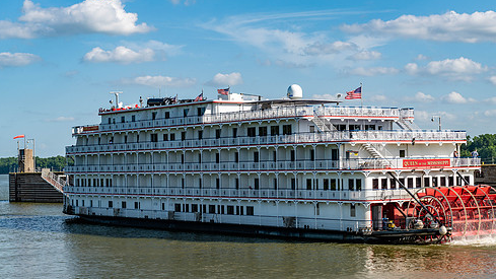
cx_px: 287
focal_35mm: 77
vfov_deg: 15.7
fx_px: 1013
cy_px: 168
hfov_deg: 27.5
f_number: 8
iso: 64
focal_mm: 62
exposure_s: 1/200
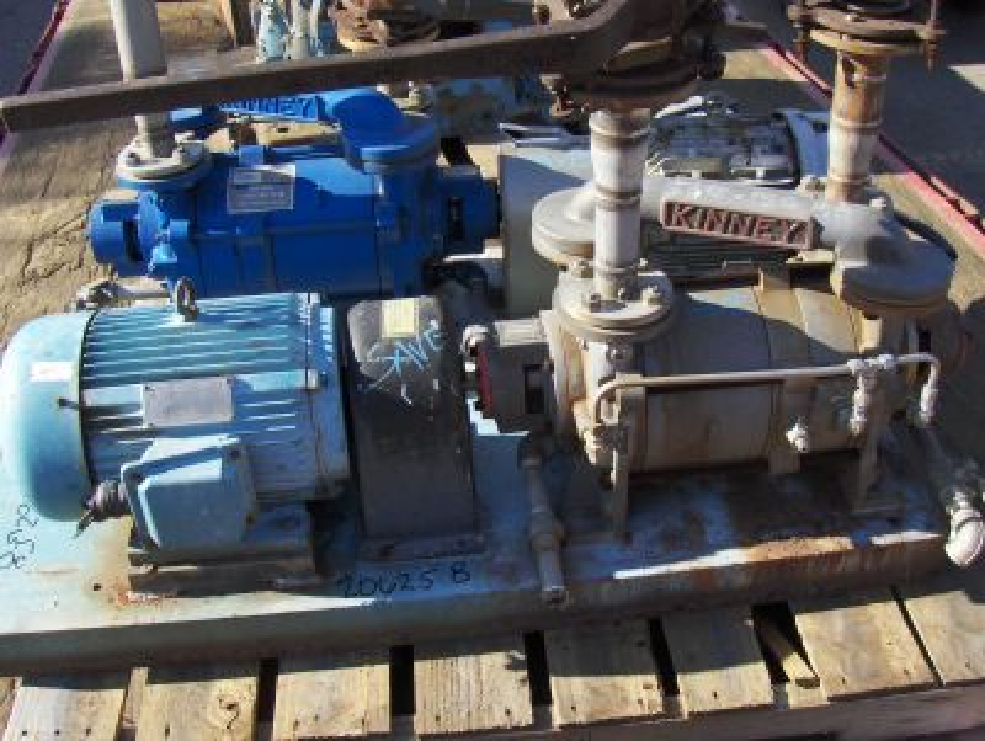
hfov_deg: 45.7
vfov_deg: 35.2
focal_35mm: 41
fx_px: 1168
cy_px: 370
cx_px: 492
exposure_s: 1/495
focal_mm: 6.5
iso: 100
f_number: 3.5
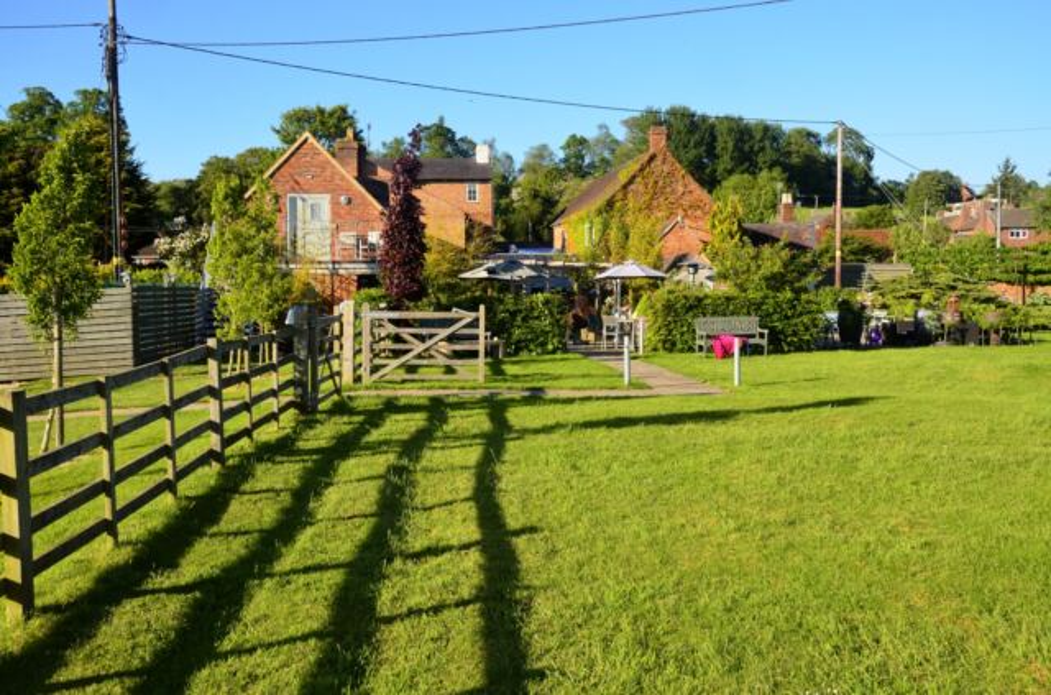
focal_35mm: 36
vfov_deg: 36.7
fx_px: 1048
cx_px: 526
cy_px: 348
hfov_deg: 53.3
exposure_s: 1/80
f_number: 16
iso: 200
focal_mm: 24
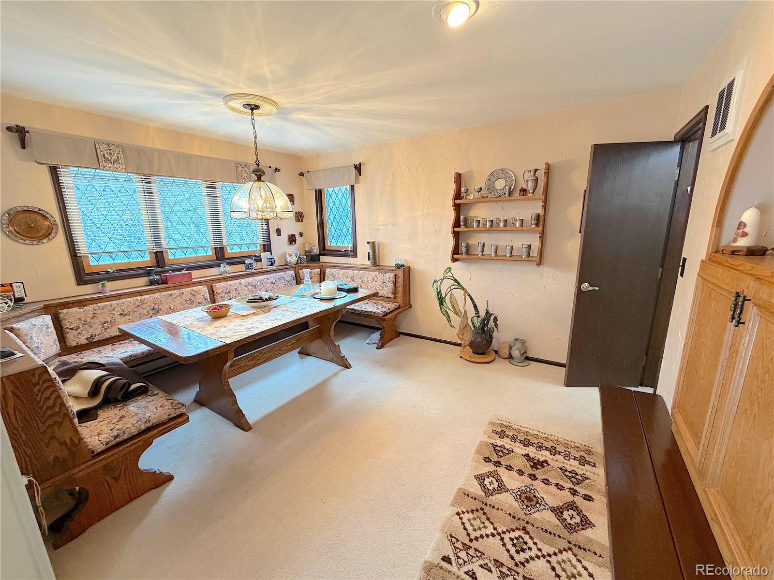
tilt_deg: -11.8
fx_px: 313
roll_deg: +0.7
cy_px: 290
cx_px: 387
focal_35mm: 14
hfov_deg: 102.1
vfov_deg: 85.7
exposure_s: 1/60
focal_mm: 2.22
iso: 320
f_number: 2.2
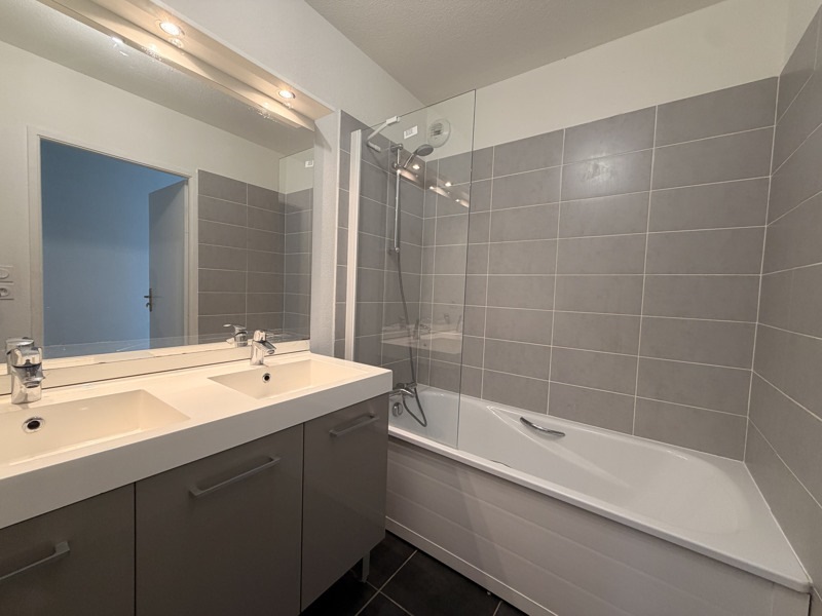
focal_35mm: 14
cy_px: 308
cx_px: 411
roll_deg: -1.8
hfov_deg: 102.1
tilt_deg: -3.6
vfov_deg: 85.7
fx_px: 332
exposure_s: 1/50
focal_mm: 2.22
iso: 200
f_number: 2.2
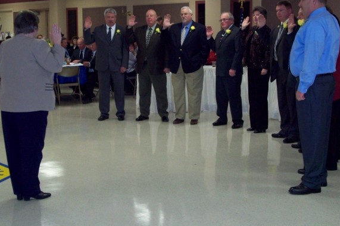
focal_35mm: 63
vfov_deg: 21.5
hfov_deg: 31.9
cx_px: 171
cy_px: 87
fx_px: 595
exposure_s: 1/56.7
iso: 200
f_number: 3.4
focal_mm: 9
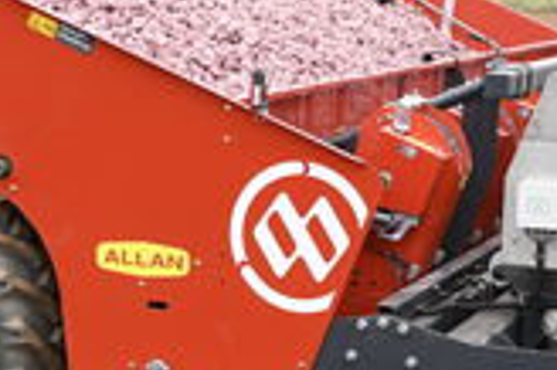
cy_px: 283
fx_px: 1700
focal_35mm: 110
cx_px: 465
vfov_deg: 12.4
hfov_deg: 18.4
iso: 640
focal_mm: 24
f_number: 5.6
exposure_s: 1/500
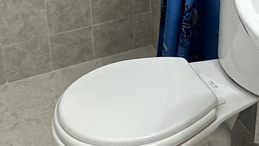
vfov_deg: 13.5
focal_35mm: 83
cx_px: 196
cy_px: -86
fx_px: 570
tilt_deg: -20.2
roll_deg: -1.5
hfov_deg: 25.3
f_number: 2.2
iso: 160
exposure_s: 1/99
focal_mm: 2.22
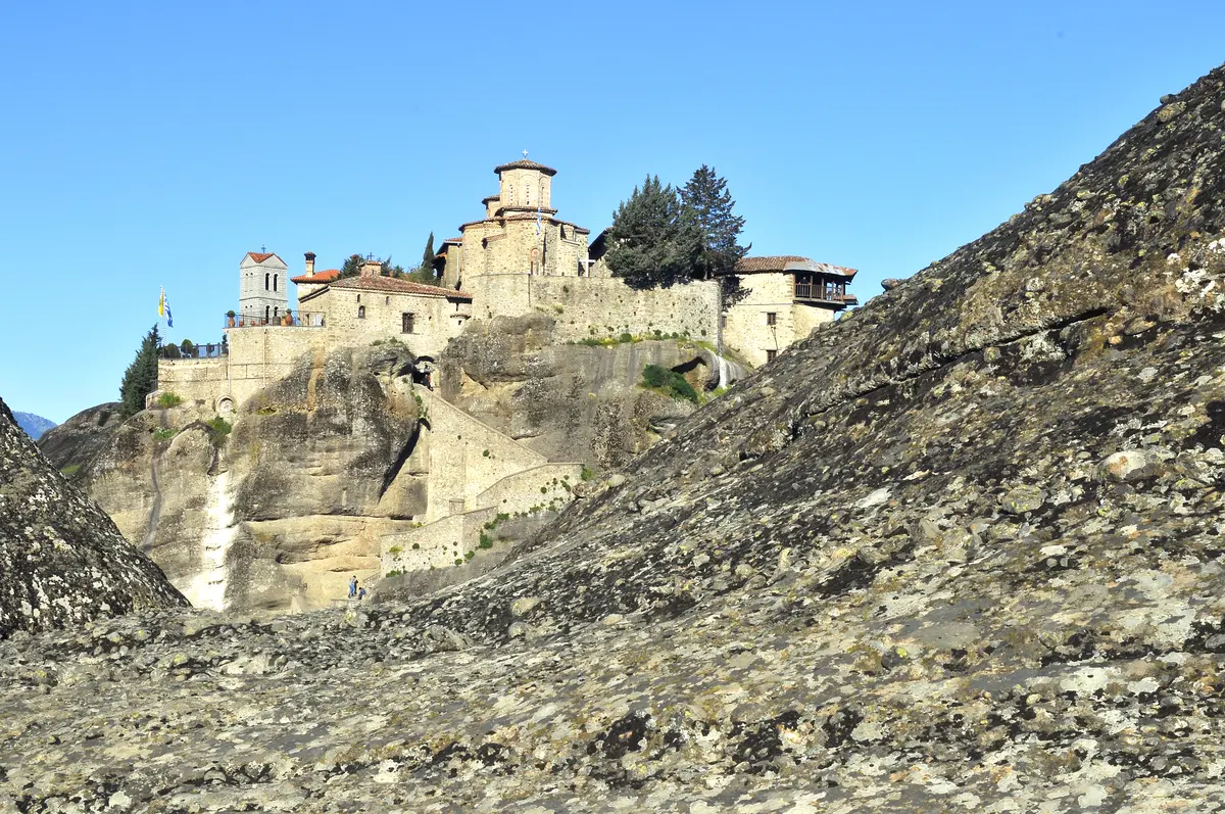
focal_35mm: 63
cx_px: 612
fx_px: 2141
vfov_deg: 21.5
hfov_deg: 31.9
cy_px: 407
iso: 250
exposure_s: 1/80
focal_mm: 42
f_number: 22
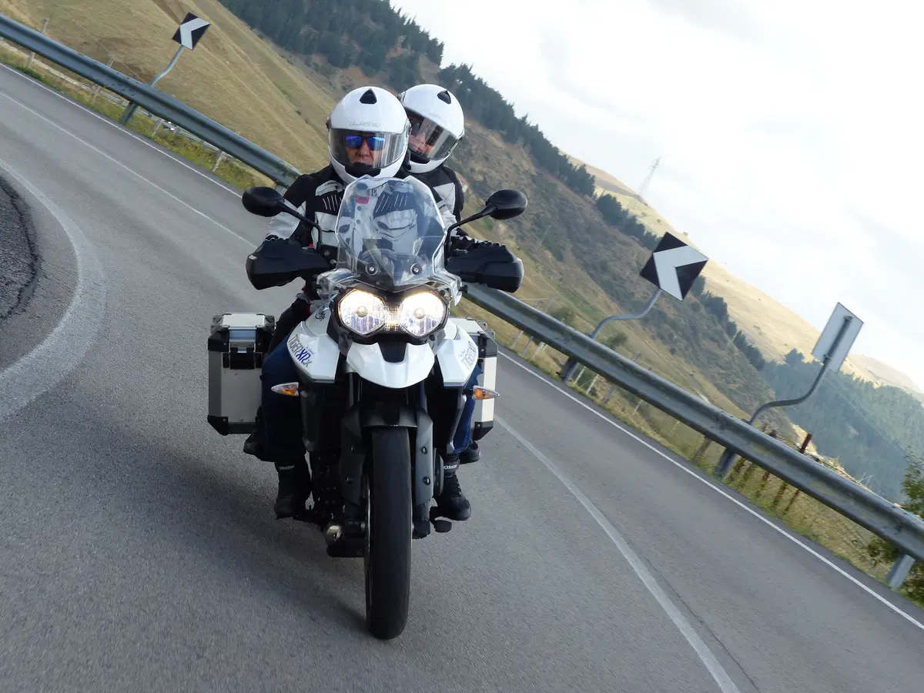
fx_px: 2376
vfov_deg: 16.6
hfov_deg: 22.0
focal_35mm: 89
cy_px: 346
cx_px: 462
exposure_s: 1/400
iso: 100
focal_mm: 15
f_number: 4
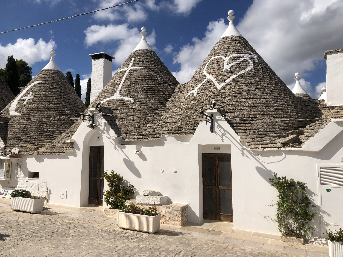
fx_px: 277
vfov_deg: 49.7
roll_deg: +1.1
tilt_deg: +4.1
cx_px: 172
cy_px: 128
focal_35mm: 28
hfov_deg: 63.4
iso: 25
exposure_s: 1/5405
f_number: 1.8
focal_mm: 4
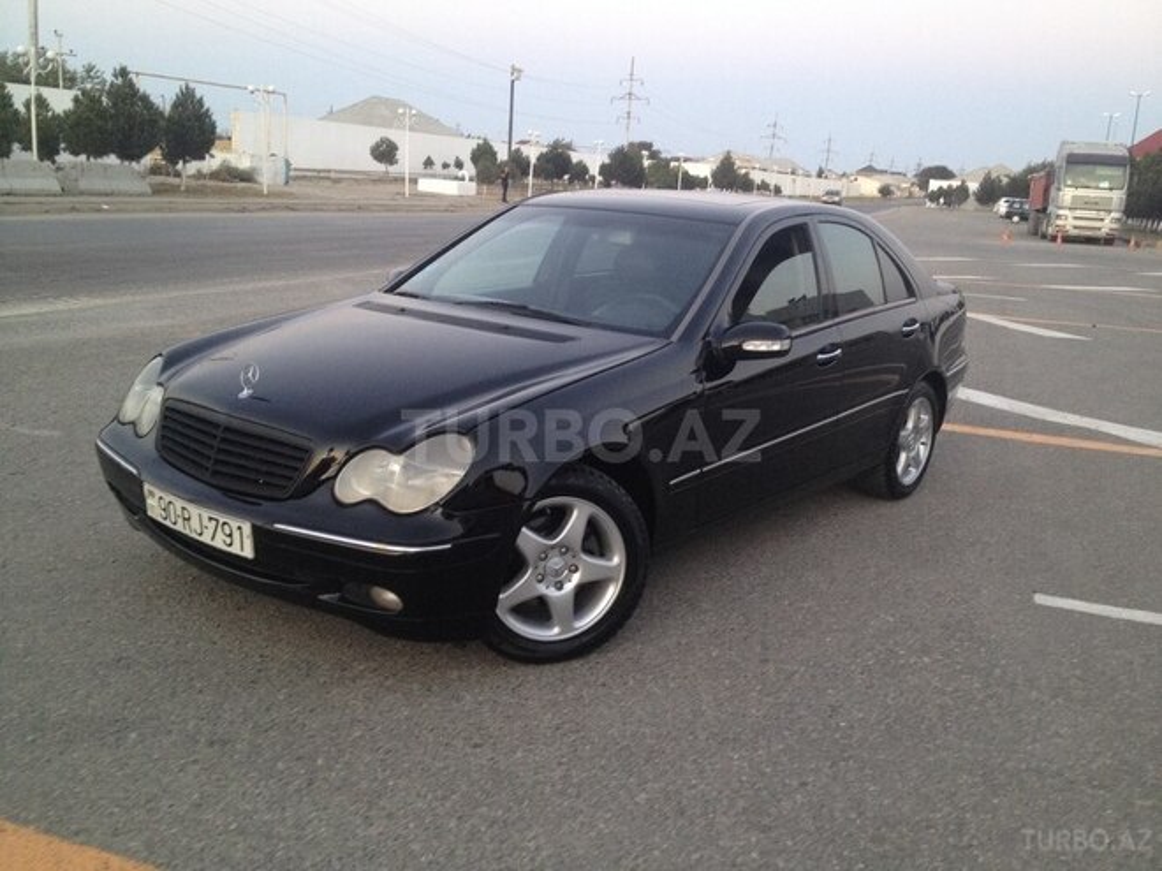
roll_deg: -4.2
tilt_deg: -16.3
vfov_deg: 40.7
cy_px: 436
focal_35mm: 35
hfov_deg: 52.6
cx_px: 581
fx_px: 1175
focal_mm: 4.28
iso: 125
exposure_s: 1/20
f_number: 2.4
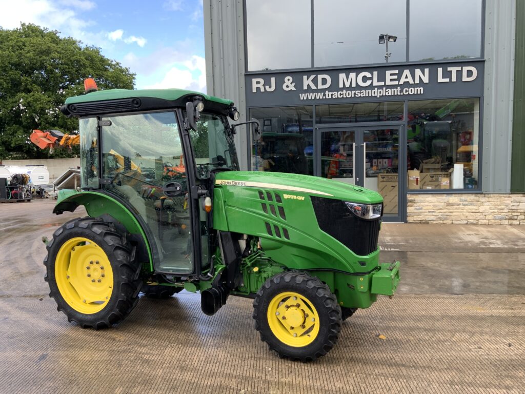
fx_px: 440
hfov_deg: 61.7
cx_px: 262
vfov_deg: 48.2
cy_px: 197
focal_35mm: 29
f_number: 1.8
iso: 16
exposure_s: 1/152
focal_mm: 3
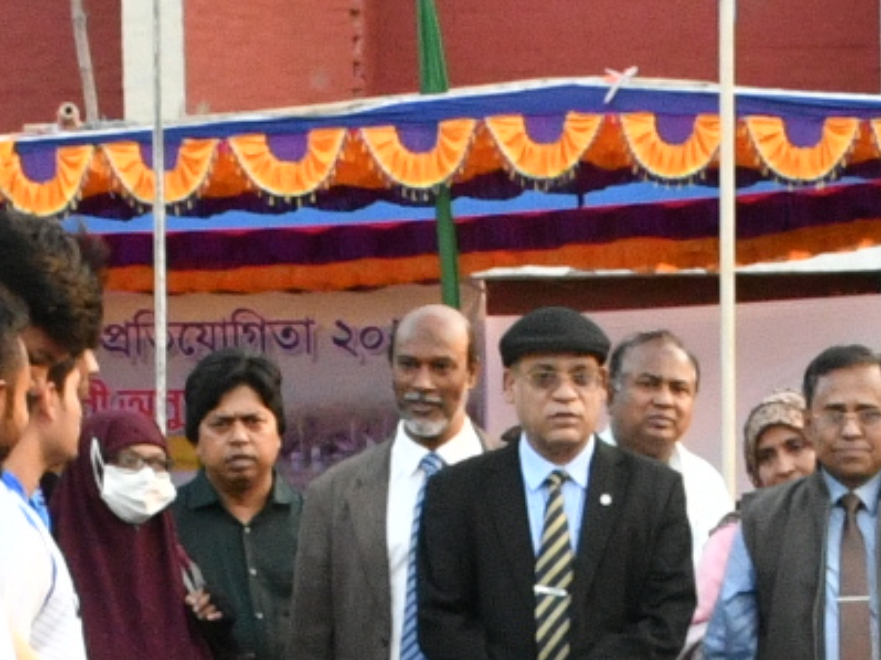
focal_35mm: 181
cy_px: 967
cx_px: 654
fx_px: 4605
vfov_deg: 8.0
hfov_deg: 10.9
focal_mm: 18
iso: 1600
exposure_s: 1/125
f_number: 11
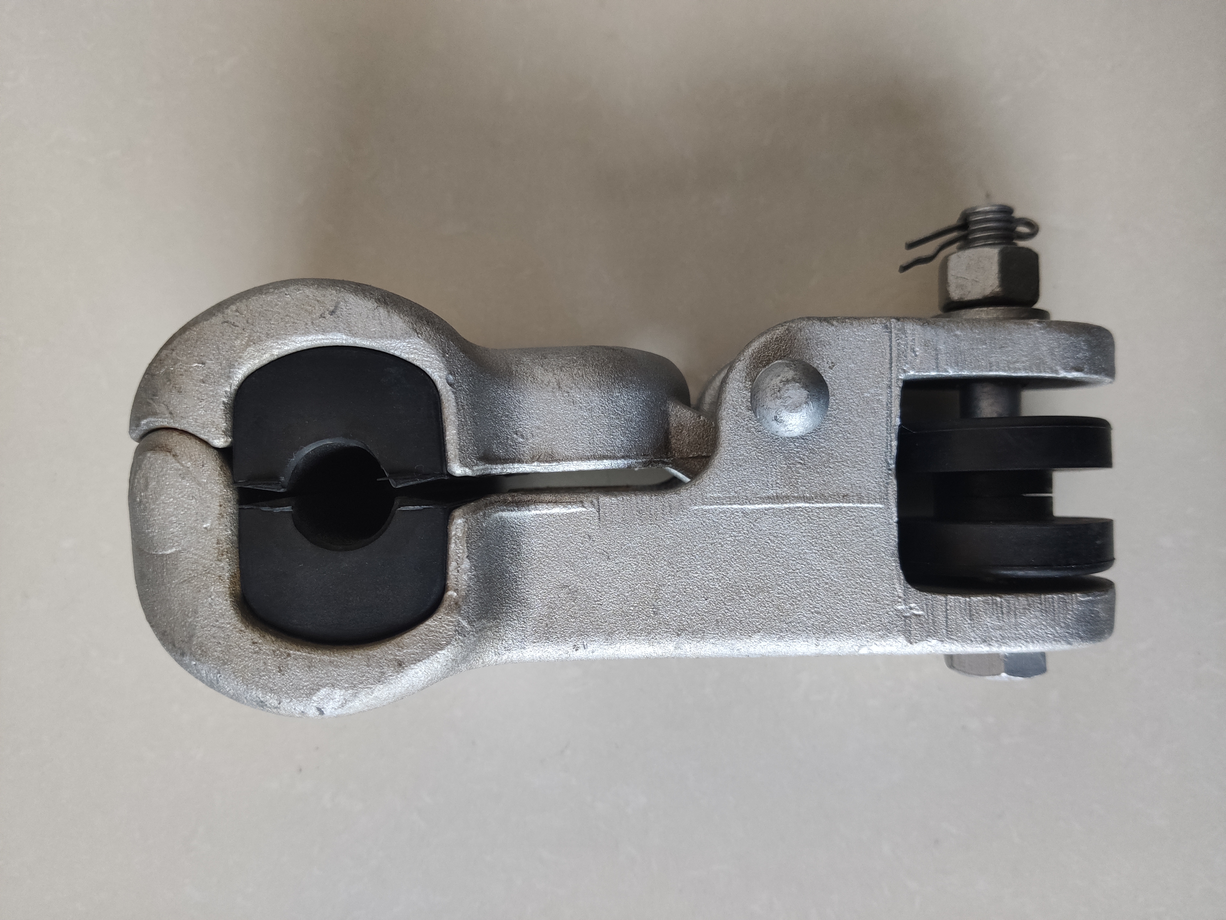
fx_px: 921
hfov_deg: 67.3
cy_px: 460
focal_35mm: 26
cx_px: 613
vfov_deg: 53.1
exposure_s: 1/100
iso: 921
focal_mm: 4.75
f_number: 1.75
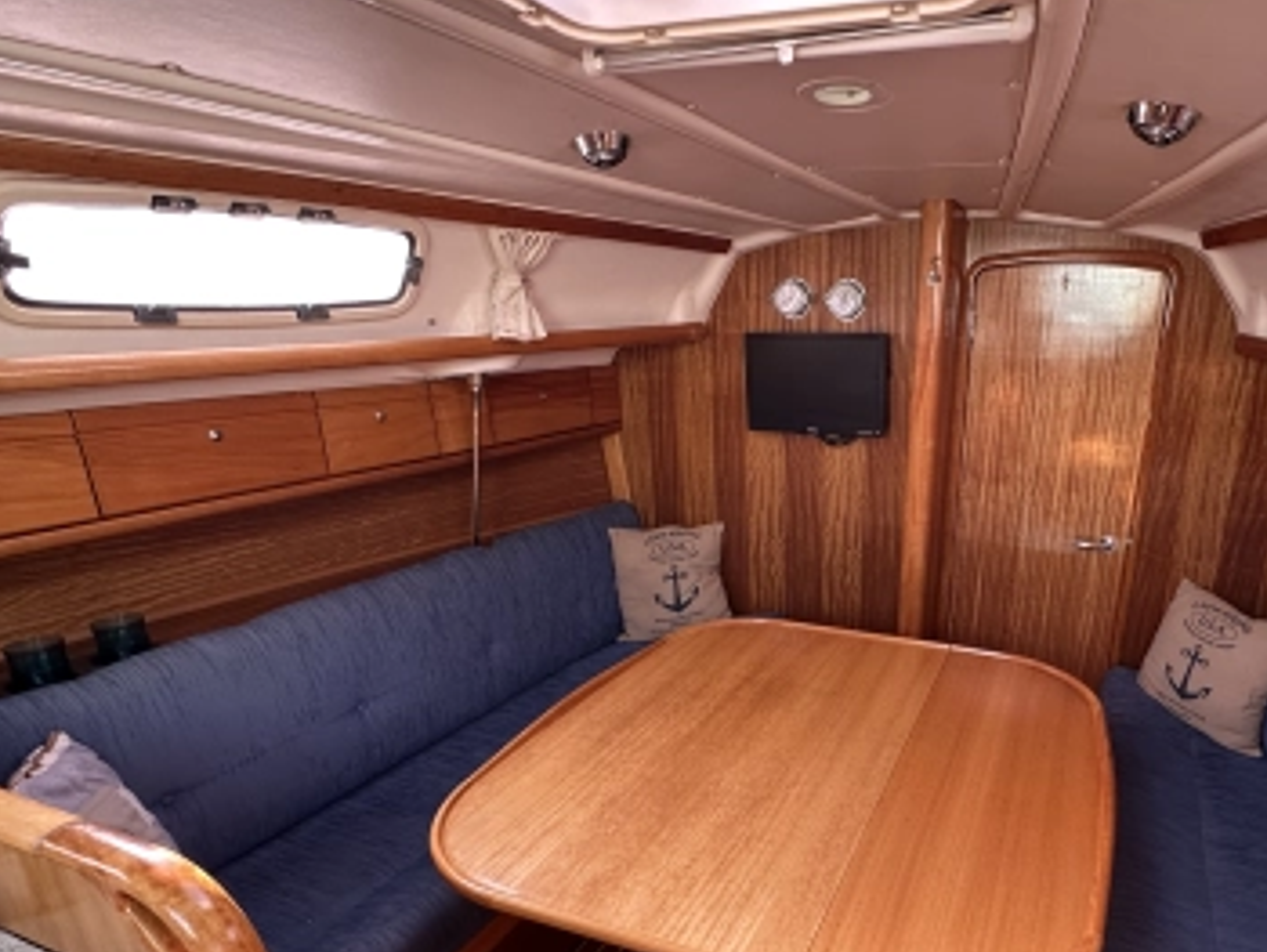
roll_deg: -0.2
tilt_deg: -19.4
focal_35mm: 22
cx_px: 818
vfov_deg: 60.2
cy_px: 606
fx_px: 806
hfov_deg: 74.6
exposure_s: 1/99
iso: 200
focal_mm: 2.22
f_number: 2.2
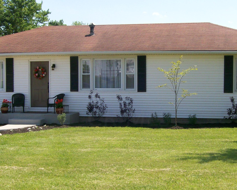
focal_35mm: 62
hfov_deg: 30.5
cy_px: 117
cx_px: 129
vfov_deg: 24.5
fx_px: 435
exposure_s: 1/407
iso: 80
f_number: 4.8
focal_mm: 6
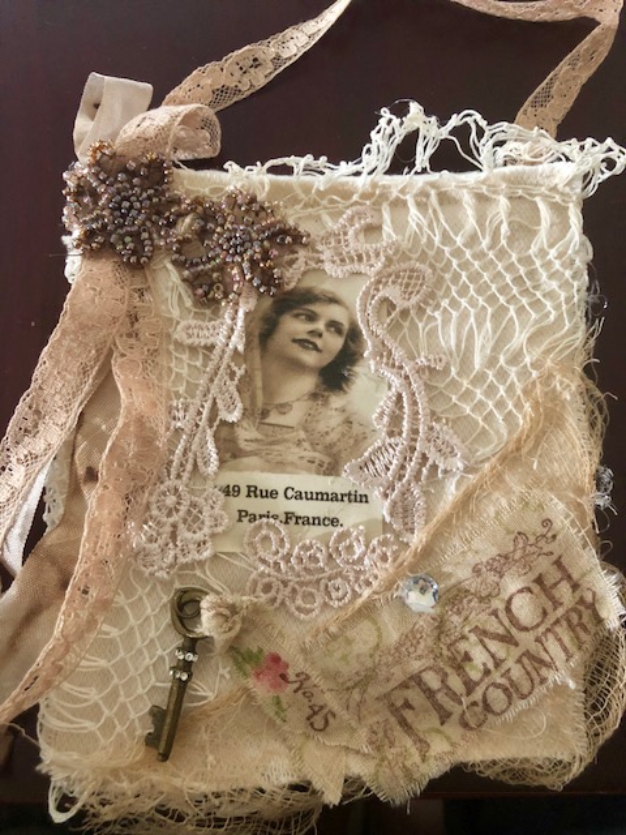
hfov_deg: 49.7
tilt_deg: -65.6
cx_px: 313
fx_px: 675
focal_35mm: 28
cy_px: 418
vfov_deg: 63.4
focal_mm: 3.99
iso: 100
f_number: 1.8
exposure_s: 1/4
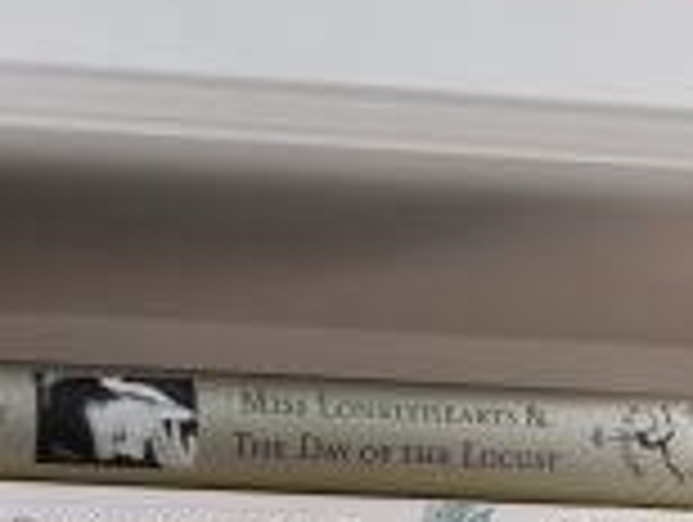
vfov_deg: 4.6
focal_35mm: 319
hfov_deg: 5.7
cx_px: 2160
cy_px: 1109
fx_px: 6396
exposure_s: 1.6
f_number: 13
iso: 100
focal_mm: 50
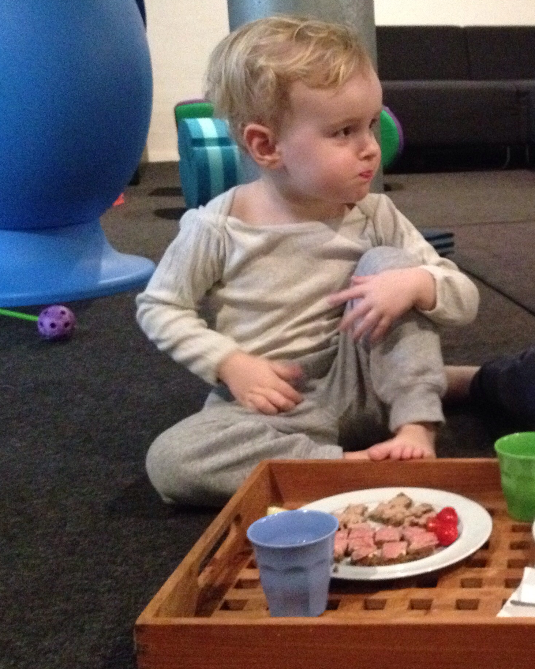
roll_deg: +0.0
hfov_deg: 23.8
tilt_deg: -16.3
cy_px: 337
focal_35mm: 61
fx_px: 1208
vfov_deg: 31.0
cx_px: 549
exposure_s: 1/15
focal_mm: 4.28
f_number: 2.4
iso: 800
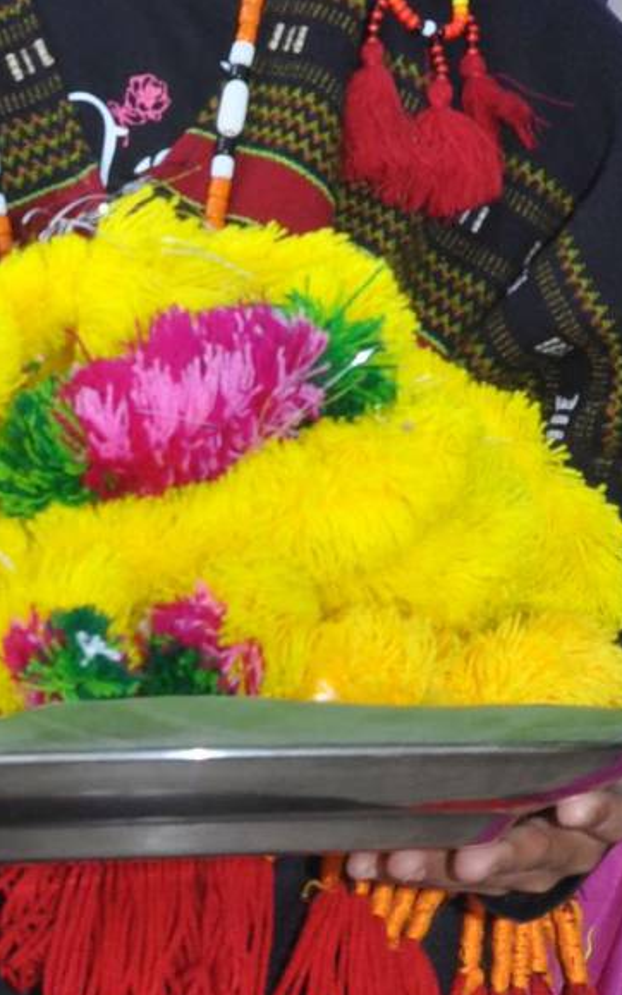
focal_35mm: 198
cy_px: 995
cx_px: -444
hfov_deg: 6.5
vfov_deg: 10.5
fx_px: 5369
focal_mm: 26
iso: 200
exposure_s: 1/200
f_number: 10
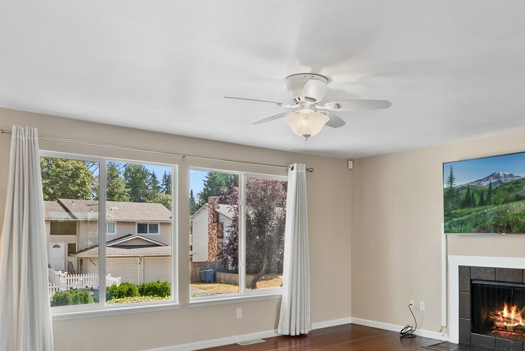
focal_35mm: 31
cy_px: 242
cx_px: 310
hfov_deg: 59.9
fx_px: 452
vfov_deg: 41.6
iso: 400
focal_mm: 16
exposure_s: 1/5
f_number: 8
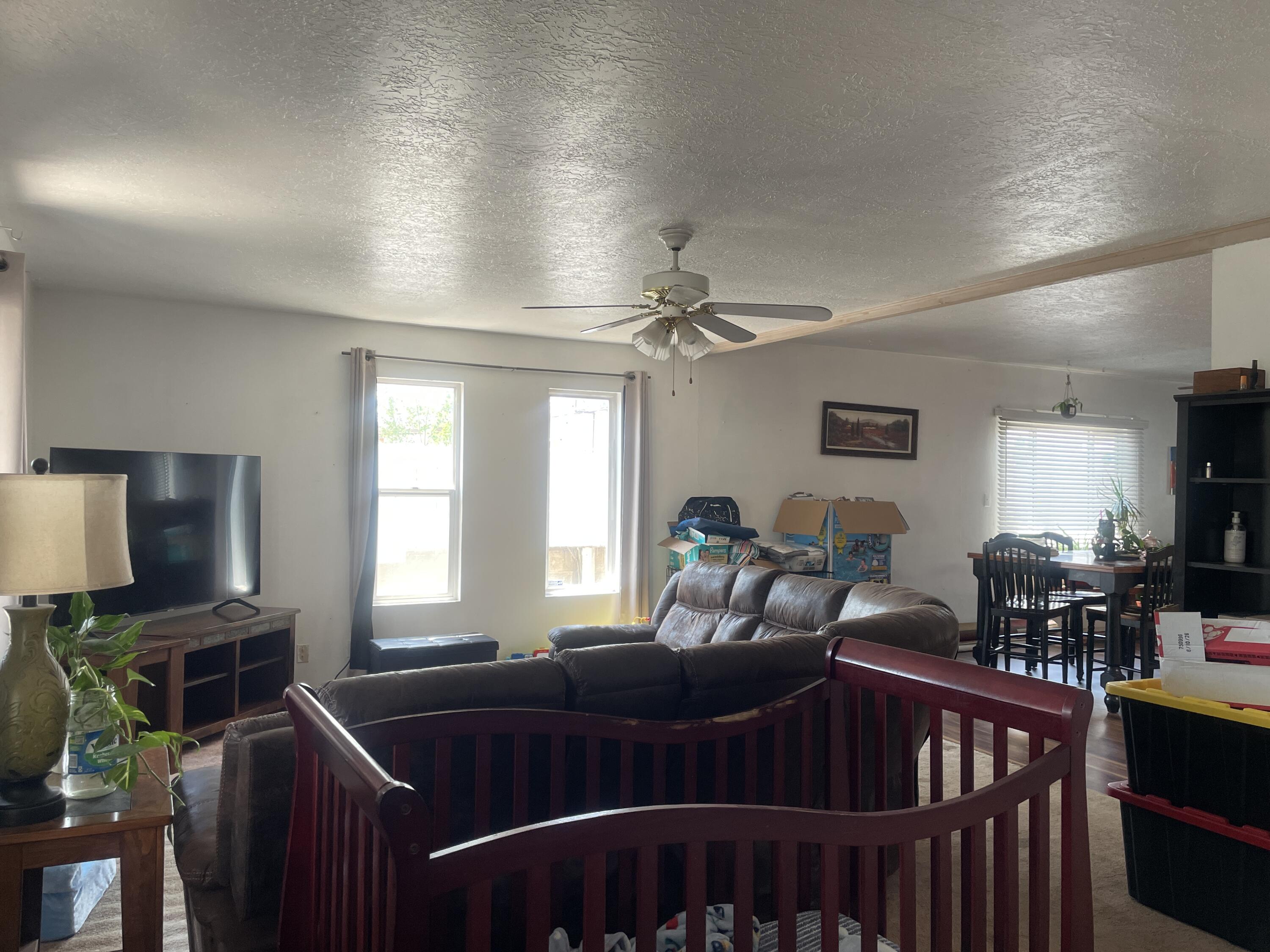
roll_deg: -0.3
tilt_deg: +0.4
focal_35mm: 26
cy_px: 476
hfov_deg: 67.3
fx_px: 954
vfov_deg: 53.1
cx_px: 635
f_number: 1.6
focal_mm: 4.2
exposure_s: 1/120
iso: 80
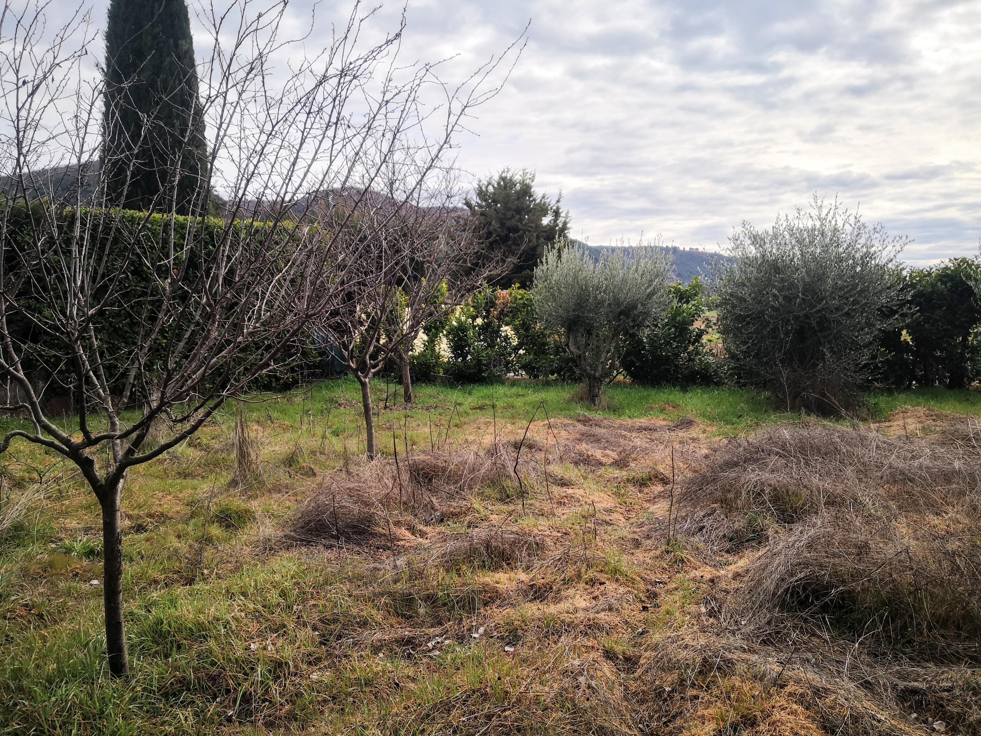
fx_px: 765
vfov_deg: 51.4
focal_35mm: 27
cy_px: 368
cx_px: 490
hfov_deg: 65.3
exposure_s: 1/1086
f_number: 1.6
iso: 50
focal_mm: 3.95
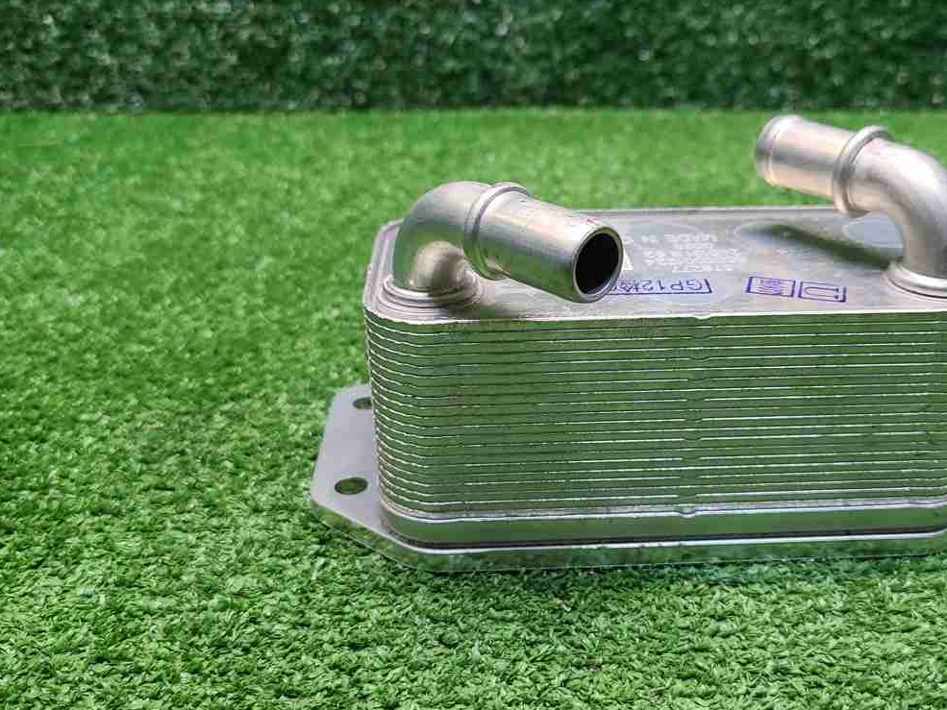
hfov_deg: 48.7
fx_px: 1040
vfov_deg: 37.7
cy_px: 375
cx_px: 557
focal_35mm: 38
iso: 133
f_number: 1.8
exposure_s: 1/50
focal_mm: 5.4
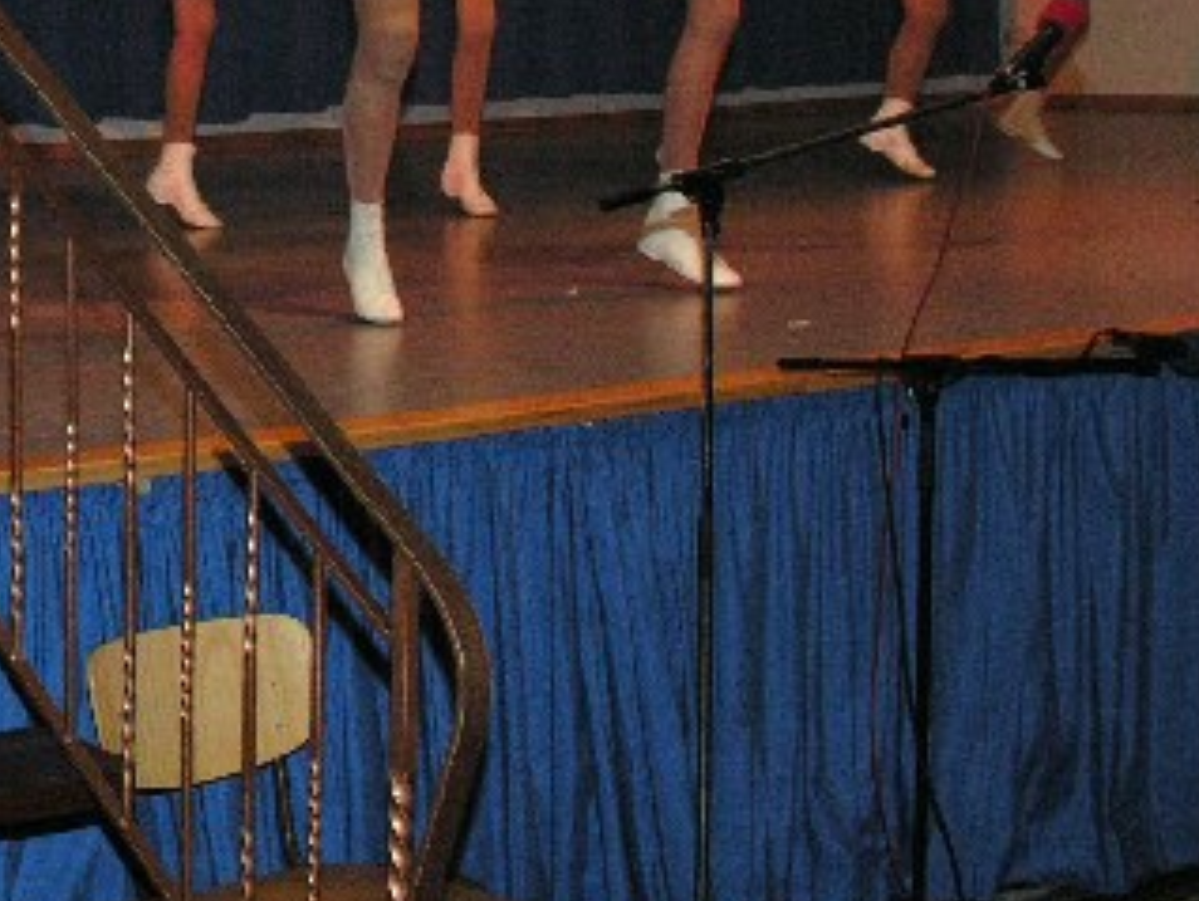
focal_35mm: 88
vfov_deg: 16.5
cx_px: -215
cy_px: 34
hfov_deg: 20.8
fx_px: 3050
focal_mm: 8.9
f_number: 4
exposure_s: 1/60.1
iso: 200
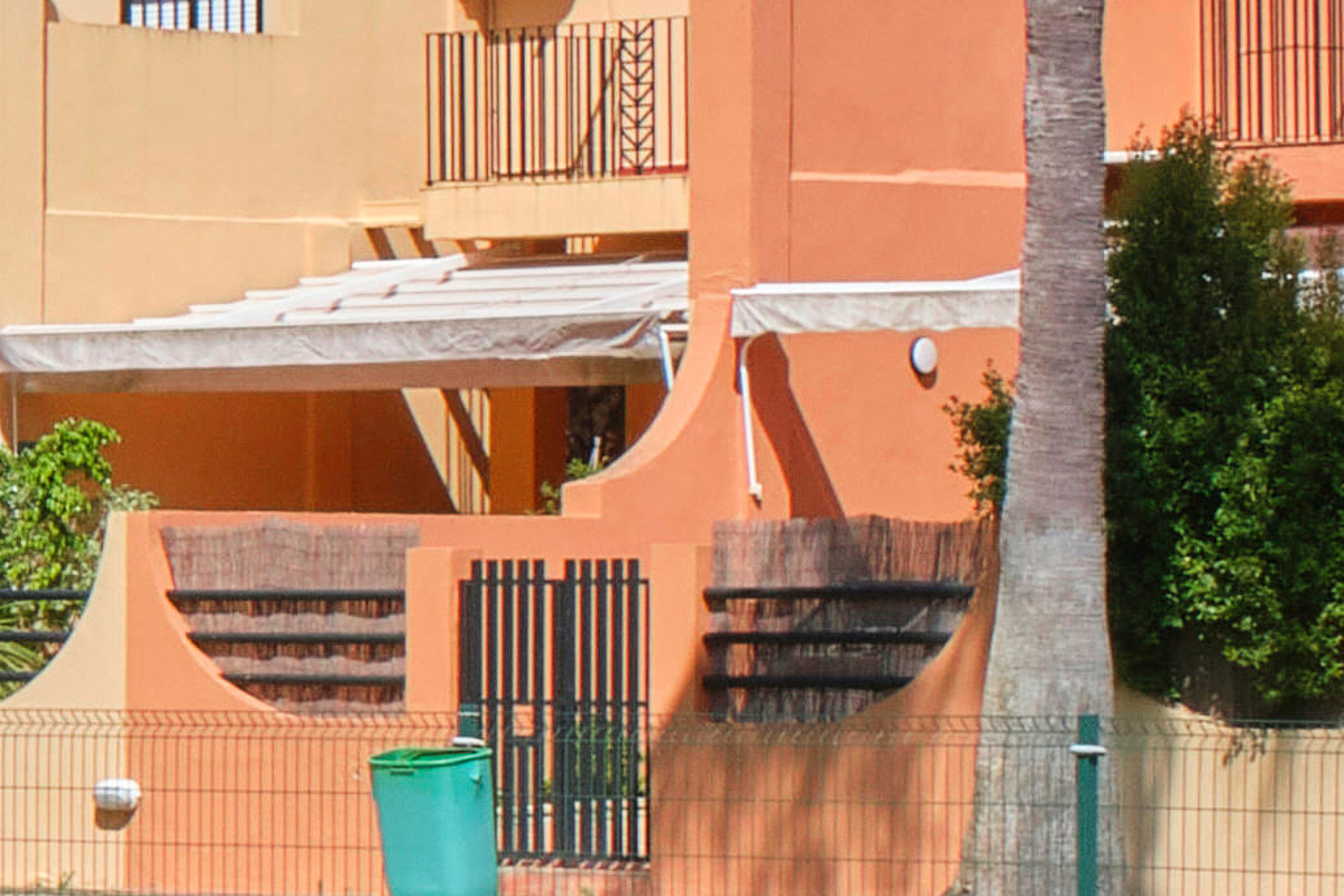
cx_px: -2195
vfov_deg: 6.5
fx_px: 7915
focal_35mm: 212
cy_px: 700
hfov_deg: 8.6
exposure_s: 1/160
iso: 400
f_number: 16
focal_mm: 23
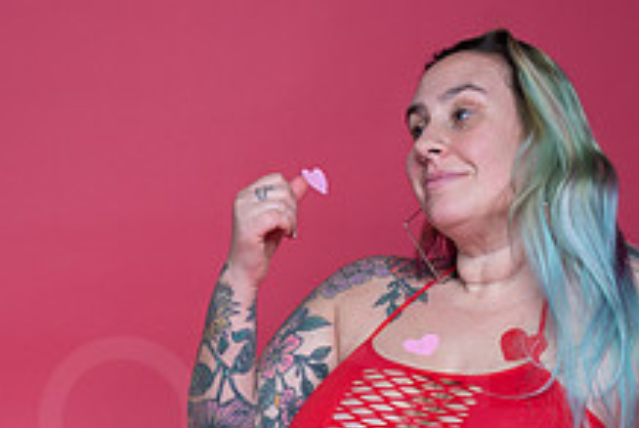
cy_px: 421
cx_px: 147
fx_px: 1653
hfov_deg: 21.7
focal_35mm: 93
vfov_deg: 14.5
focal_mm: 35
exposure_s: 1/160
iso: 100
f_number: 8
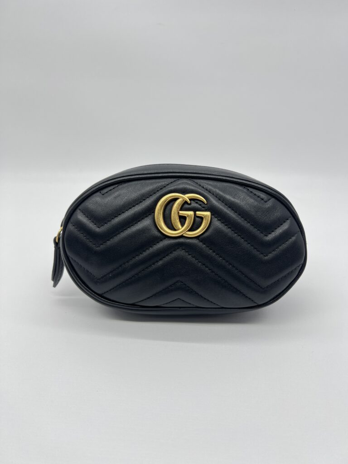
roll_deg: -0.5
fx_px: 349
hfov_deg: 53.1
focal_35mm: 26
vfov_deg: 67.3
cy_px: 232
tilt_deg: -24.7
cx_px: 174
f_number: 1.5
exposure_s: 1/117
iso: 32
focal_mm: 5.7
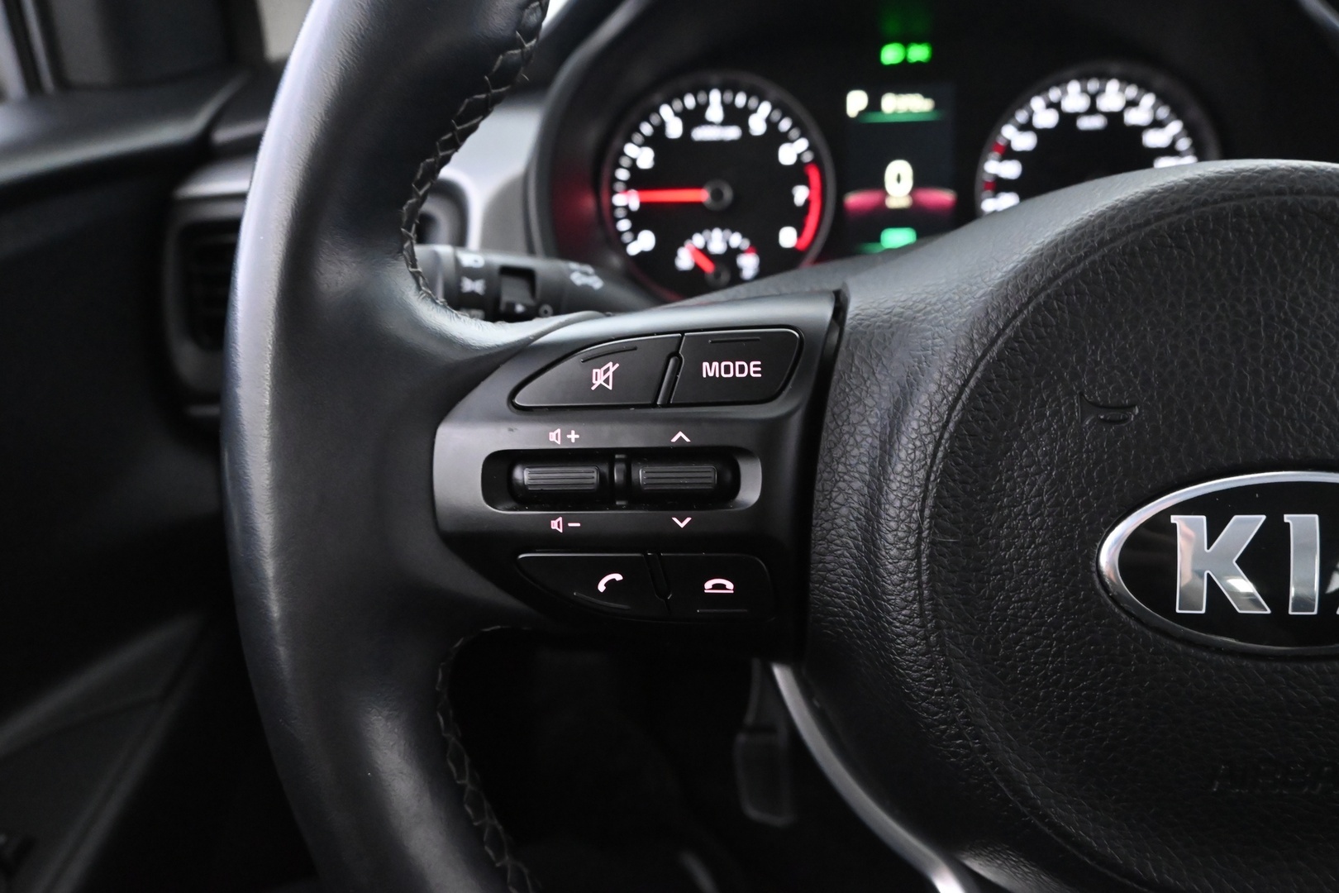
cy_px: 446
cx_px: 670
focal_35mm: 24
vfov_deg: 53.1
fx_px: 893
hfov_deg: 73.7
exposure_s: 1/15
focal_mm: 16
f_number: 5.6
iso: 6400
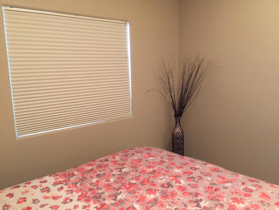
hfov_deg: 61.7
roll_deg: +1.2
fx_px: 234
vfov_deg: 48.2
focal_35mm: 29
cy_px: 105
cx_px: 140
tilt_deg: -8.8
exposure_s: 1/4
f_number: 2.2
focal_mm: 4.15
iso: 80
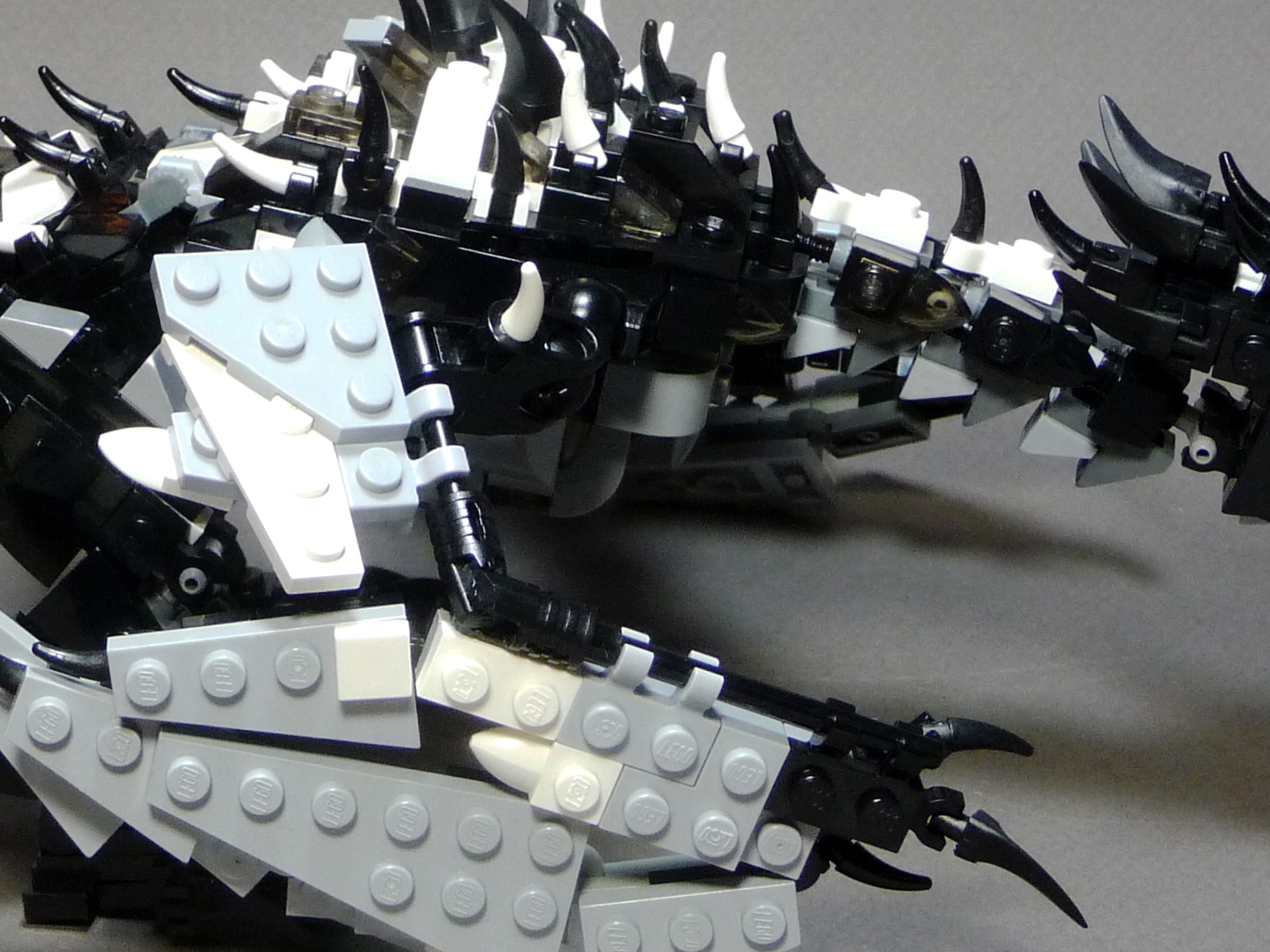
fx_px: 3852
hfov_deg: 18.6
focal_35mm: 105
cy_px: 555
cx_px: 362
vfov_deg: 14.1
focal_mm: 8
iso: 250
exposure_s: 1/30
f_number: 4.2
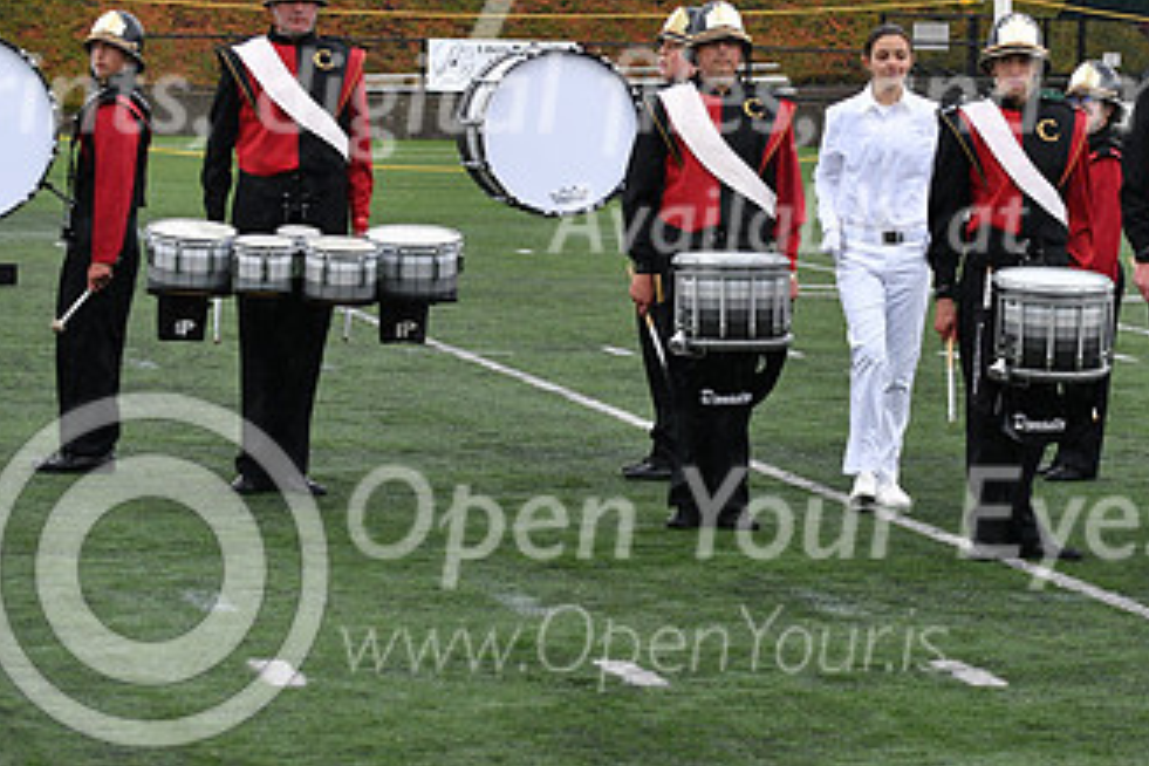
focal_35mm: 186
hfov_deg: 11.0
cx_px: 791
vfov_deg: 7.4
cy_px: 279
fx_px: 5936
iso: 640
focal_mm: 70
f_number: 5
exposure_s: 1/320
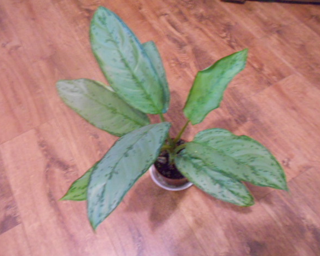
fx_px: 294
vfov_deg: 47.2
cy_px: 126
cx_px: 156
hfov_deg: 57.1
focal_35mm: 31
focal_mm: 5.3
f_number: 3.4
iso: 800
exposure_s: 1/10
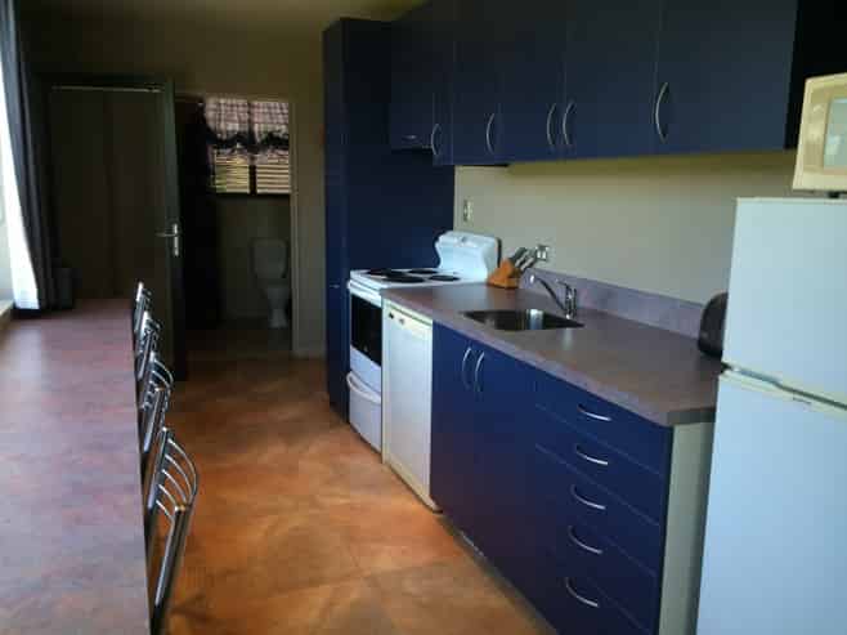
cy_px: 318
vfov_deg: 48.2
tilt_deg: -11.4
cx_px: 424
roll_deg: -1.2
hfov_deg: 61.7
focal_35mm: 29
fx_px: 709
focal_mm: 4.15
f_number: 2.2
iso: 40
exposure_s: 1/50
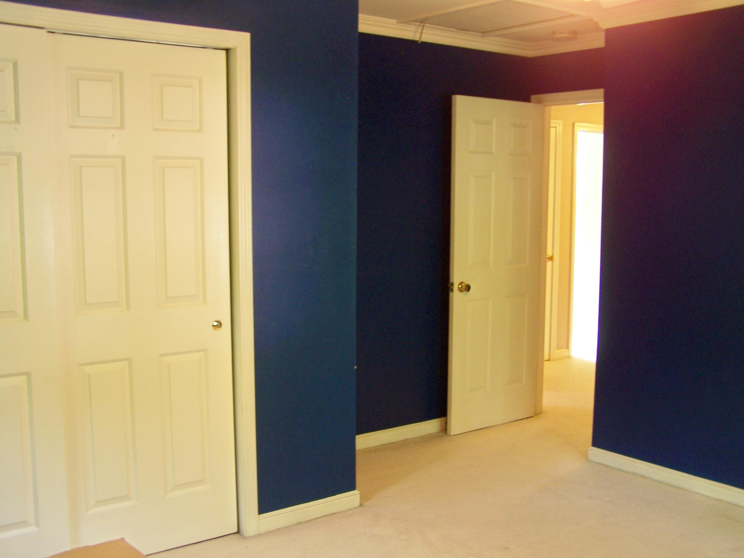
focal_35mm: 39
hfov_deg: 47.9
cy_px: 284
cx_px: 376
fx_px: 838
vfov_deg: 36.8
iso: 64
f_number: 2.8
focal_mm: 6.3
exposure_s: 1/2
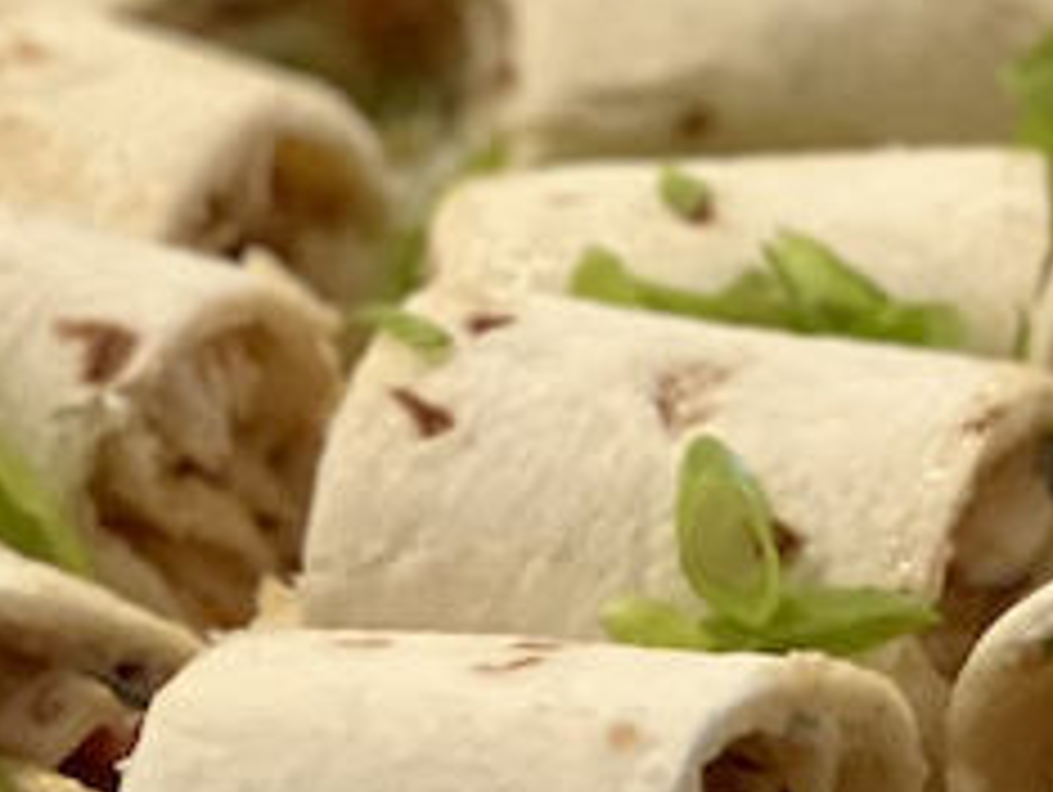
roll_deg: +1.1
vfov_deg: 4.5
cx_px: 220
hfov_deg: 6.0
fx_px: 10018
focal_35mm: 329
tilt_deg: -22.6
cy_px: -270
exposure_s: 1/30
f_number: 2.8
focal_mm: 9
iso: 320
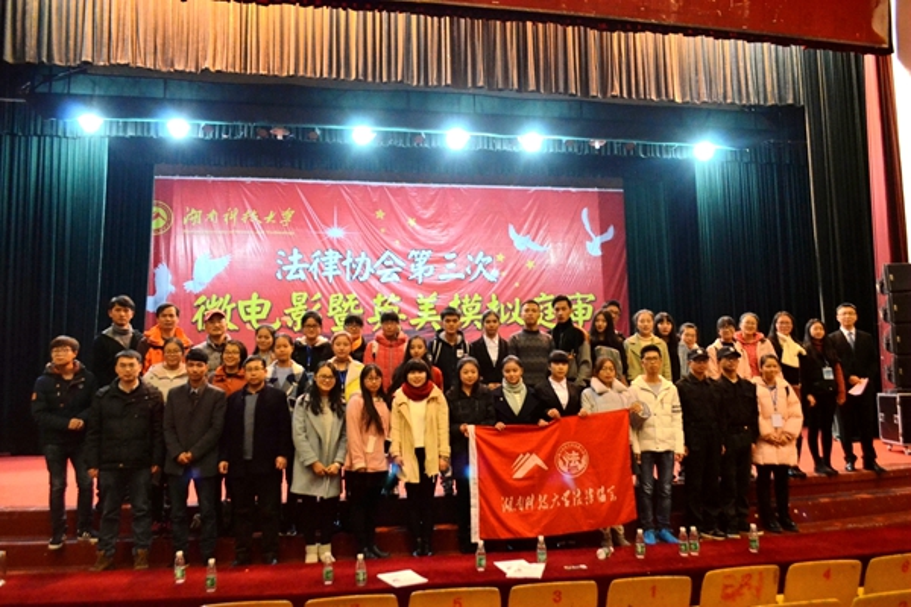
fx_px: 683
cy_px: 304
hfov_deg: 67.4
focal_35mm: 27
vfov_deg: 47.9
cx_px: 456
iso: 4000
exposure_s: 1/40
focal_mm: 18
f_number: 5.6
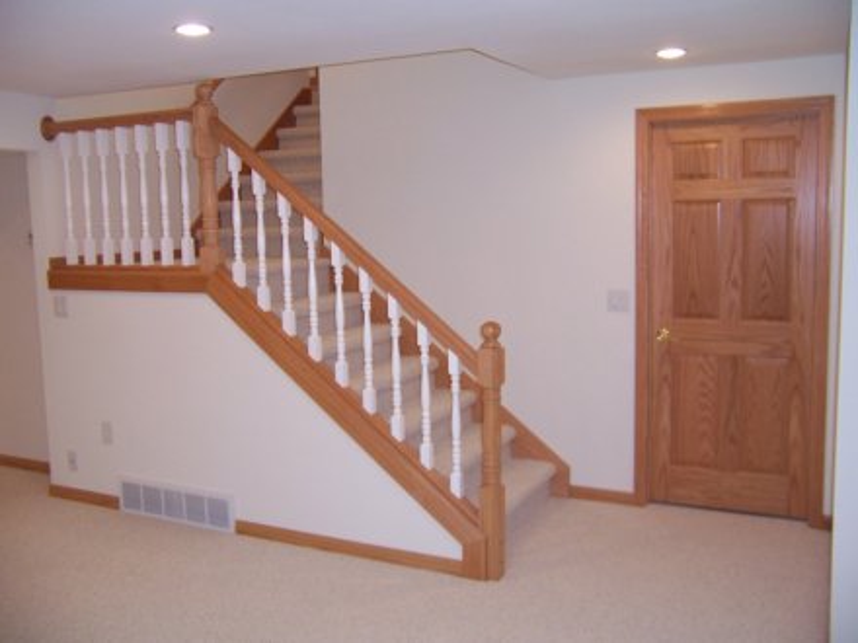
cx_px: 429
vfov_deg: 42.9
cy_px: 322
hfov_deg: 55.4
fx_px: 818
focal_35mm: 33
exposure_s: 1/60
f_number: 2.8
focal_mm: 5.5
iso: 140
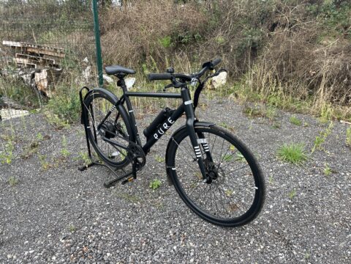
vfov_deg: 53.1
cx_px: 176
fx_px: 264
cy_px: 132
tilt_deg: -18.7
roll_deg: -2.3
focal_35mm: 26
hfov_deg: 67.3
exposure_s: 1/394
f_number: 1.6
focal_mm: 5.1
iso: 50
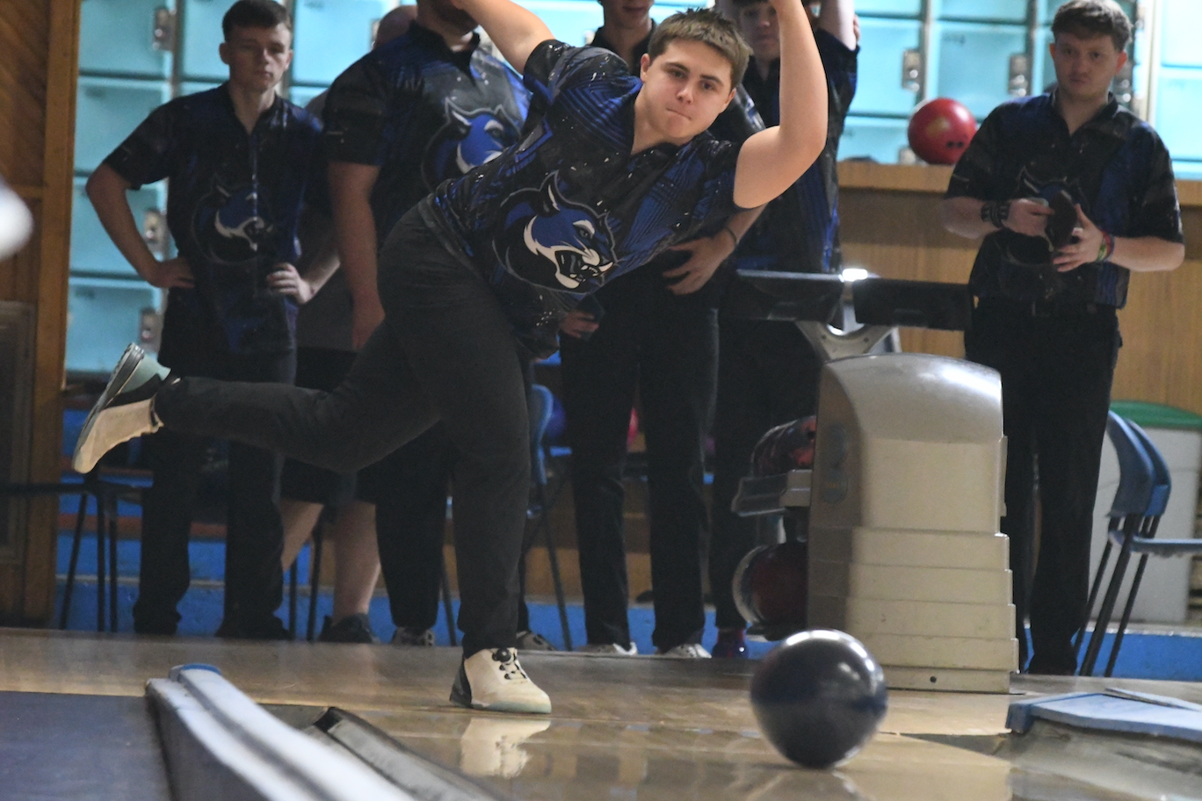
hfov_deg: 7.8
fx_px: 8764
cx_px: 601
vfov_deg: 5.2
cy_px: 400
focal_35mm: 262
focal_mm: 175
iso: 16000
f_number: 4
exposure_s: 1/400
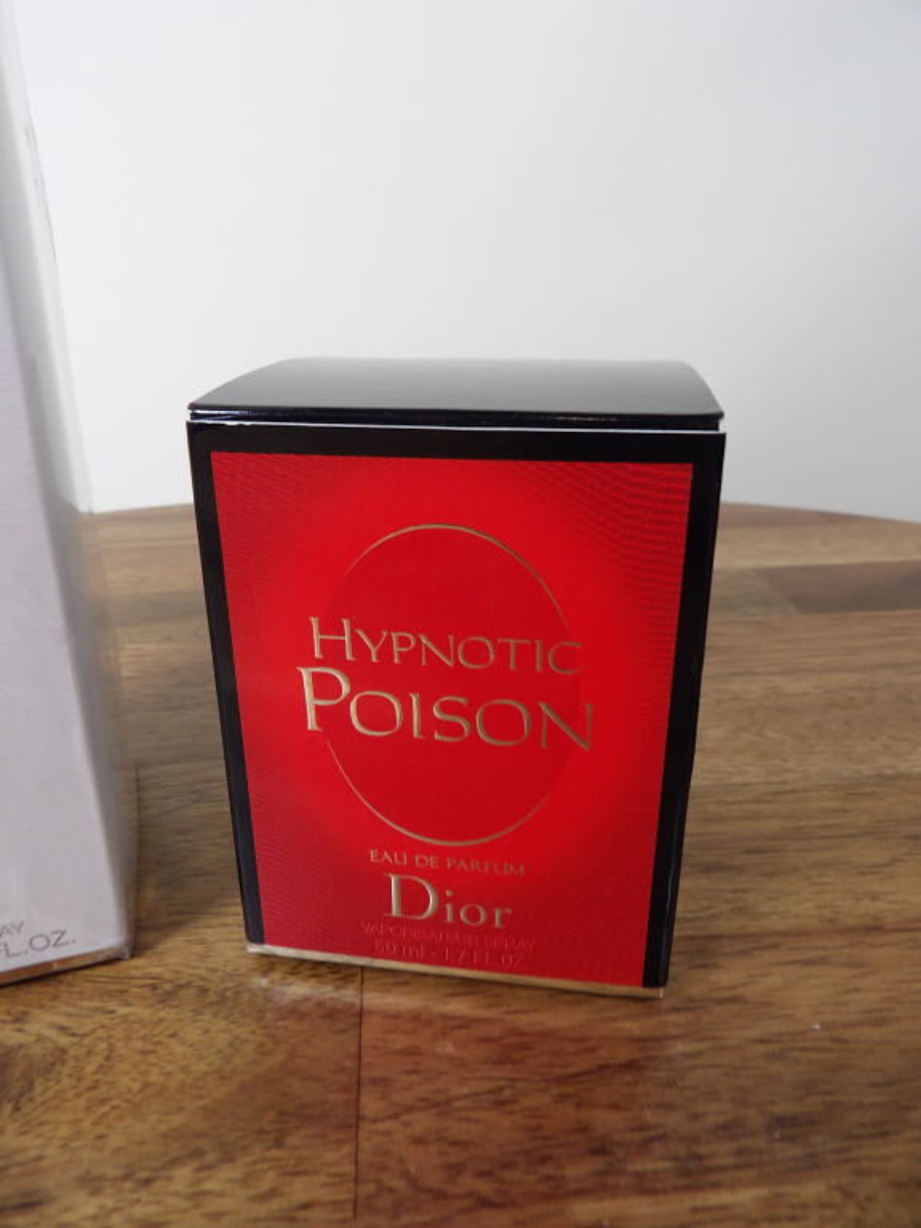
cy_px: 614
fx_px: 851
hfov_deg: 56.8
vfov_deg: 71.6
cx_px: 460
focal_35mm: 24
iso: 108
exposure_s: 1/33
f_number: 3.2
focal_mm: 4.3
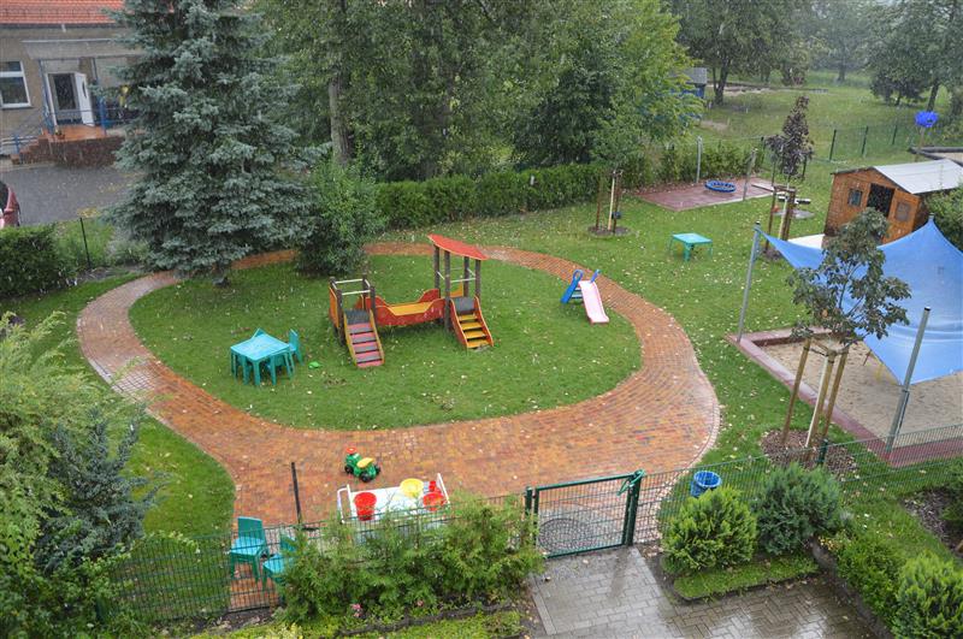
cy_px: 320
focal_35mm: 27
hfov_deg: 67.5
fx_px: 721
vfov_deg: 47.8
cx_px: 482
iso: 360
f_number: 3.5
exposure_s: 1/500
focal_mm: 18
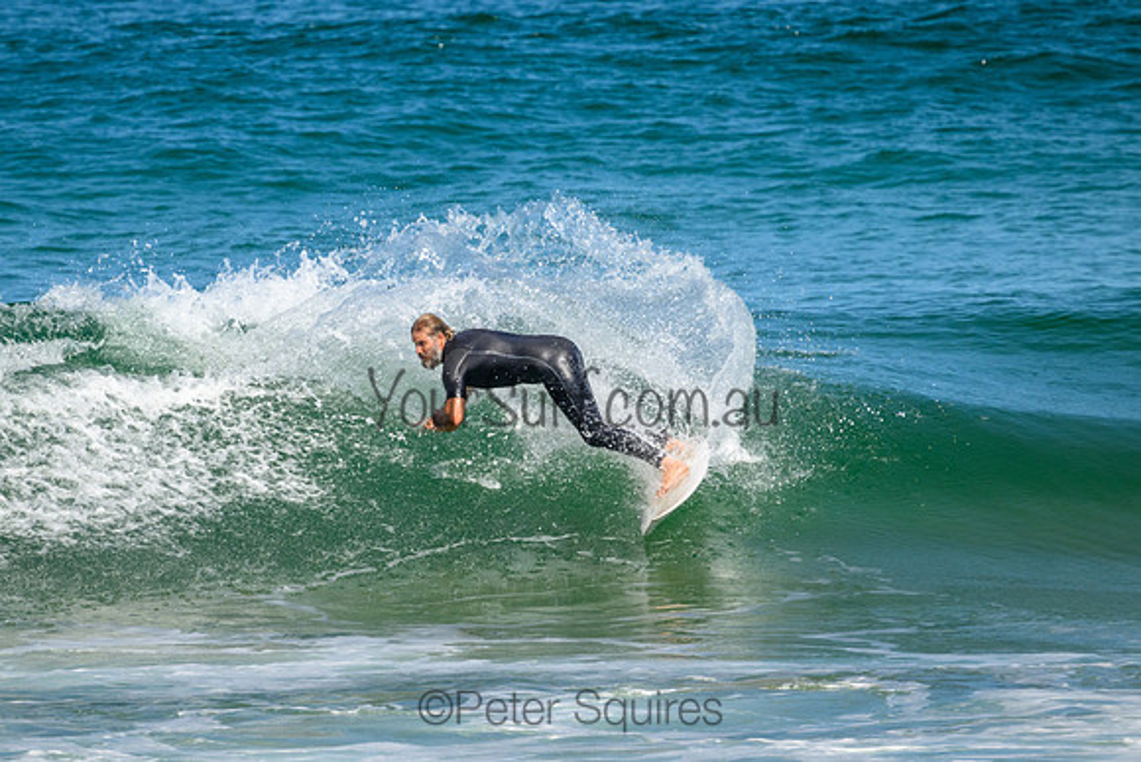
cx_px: 487
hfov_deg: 2.2
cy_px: 326
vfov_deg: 1.5
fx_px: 29175
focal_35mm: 920
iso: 1250
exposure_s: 1/2000
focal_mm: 800
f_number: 11
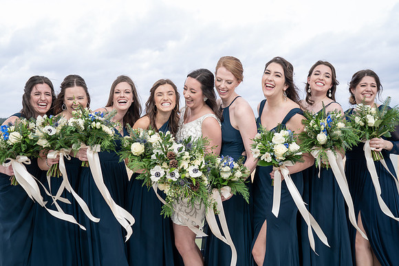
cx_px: 193
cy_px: 137
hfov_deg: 51.2
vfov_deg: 35.4
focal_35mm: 38
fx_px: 416
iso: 64
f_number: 4
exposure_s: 1/250
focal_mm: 35
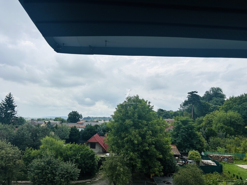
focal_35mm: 26
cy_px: 92
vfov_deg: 53.1
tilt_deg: +7.7
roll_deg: -2.8
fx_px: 186
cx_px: 124
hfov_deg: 67.3
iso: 50
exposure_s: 1/4831
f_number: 1.5
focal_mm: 5.7
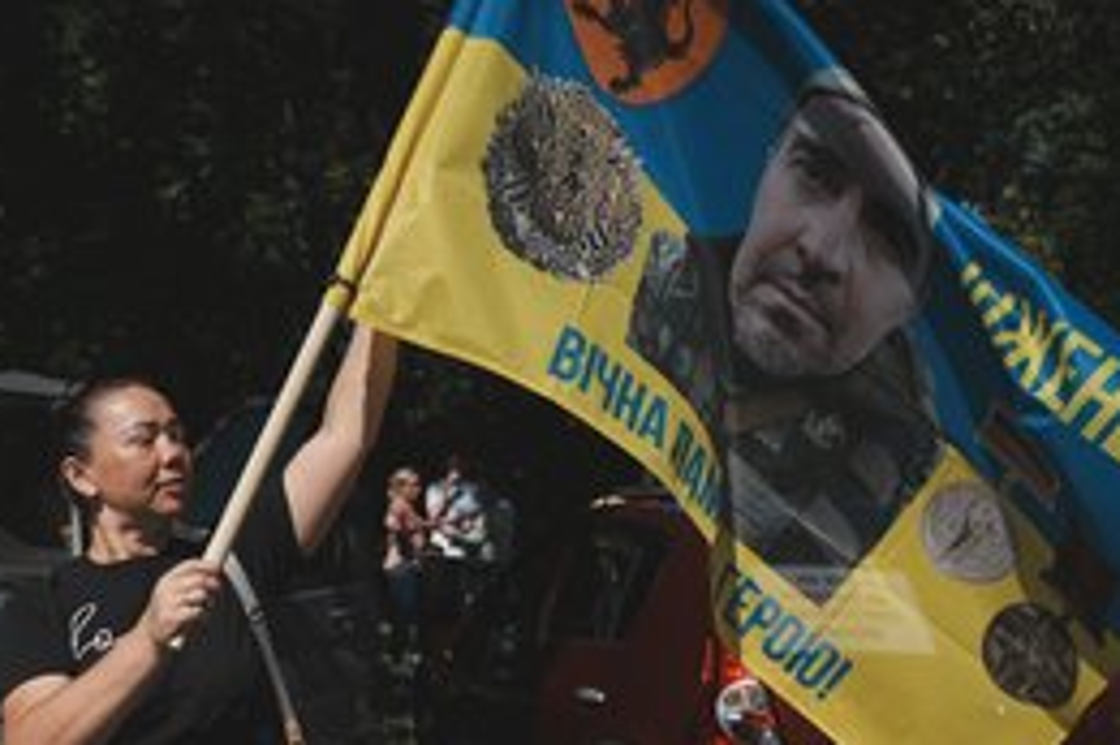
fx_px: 1337
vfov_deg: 30.6
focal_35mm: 43
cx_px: 418
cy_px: 568
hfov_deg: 45.1
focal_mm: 28
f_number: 3.5
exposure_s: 1/8000
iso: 100
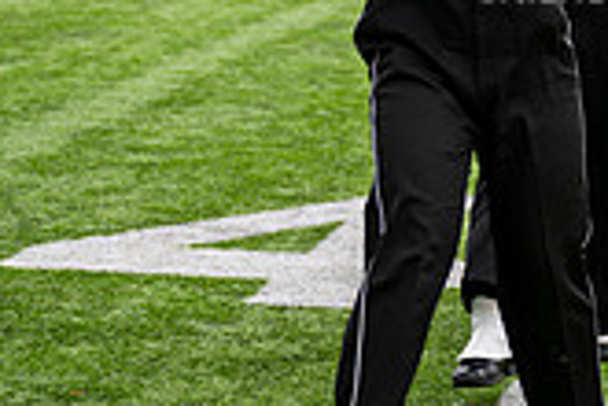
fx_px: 3378
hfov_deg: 10.2
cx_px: 630
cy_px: -172
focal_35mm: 200
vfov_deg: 6.8
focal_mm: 57
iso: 160
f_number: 2.8
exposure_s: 1/500
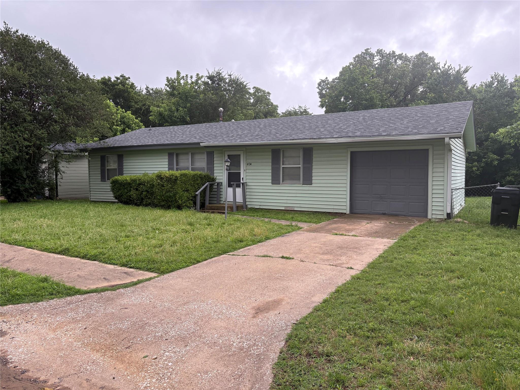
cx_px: 260
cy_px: 195
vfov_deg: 53.1
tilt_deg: -3.6
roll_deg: +0.3
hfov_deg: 67.3
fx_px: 391
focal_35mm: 26
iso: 64
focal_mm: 5.96
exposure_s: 1/511
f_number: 1.6
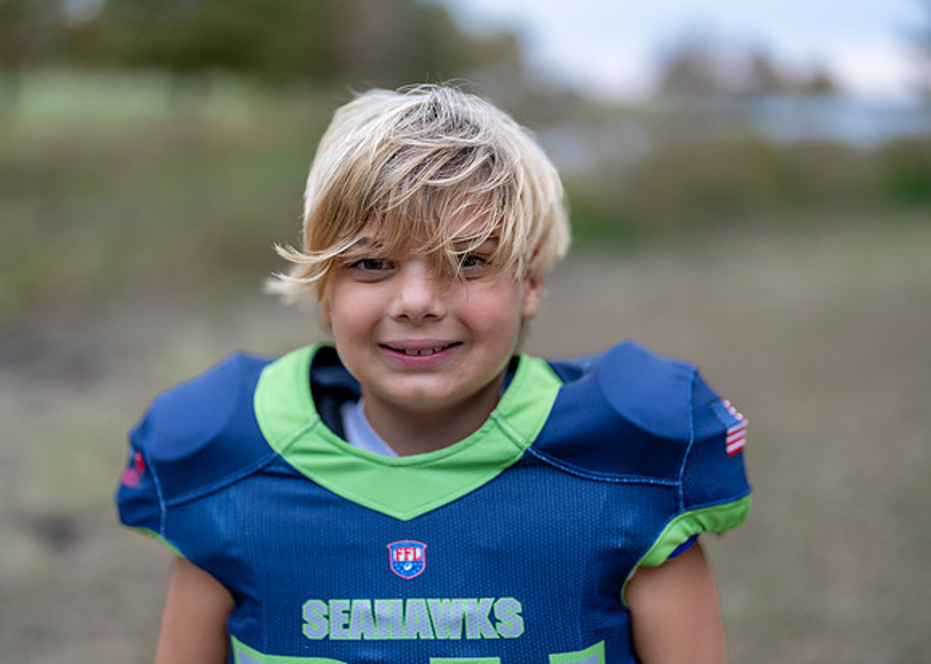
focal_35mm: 52
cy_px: 332
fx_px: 1385
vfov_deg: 27.0
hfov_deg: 37.2
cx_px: 466
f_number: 1.2
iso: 320
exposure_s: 1/640
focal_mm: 50
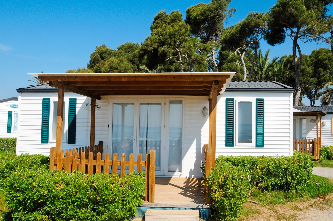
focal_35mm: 27
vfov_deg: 47.8
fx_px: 249
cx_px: 166
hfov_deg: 67.4
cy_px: 110
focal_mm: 18
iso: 200
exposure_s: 1/125
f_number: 18
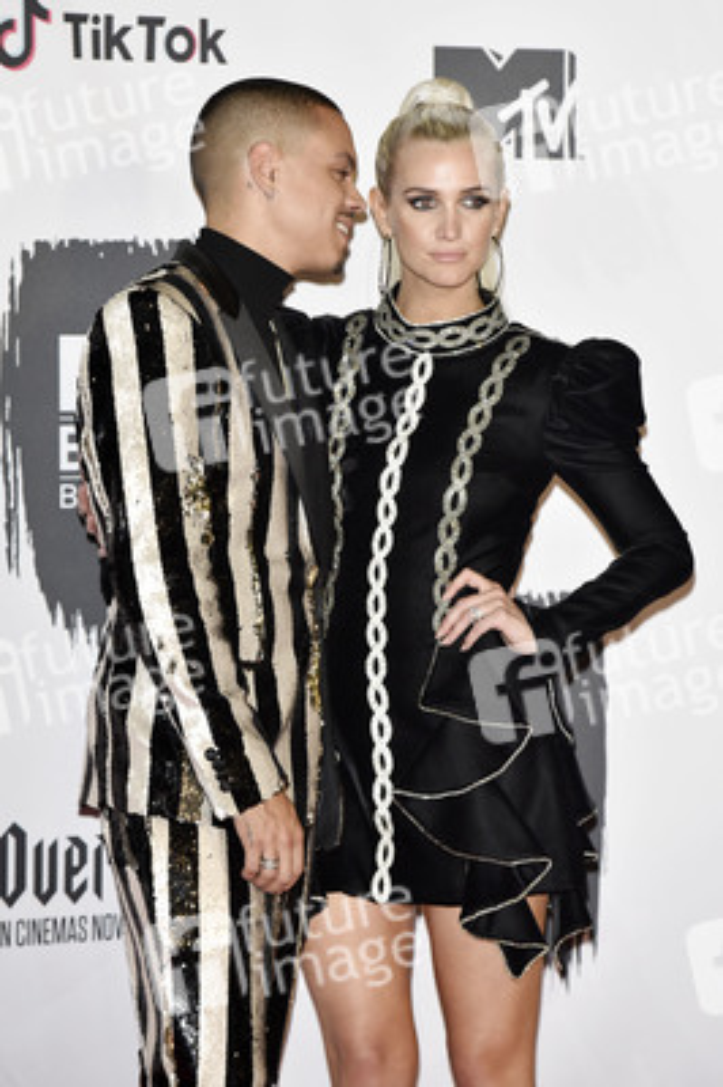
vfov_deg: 11.1
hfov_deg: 7.4
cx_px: 362
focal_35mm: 185
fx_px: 5582
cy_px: 544
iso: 2000
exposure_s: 1/250
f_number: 5
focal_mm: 185
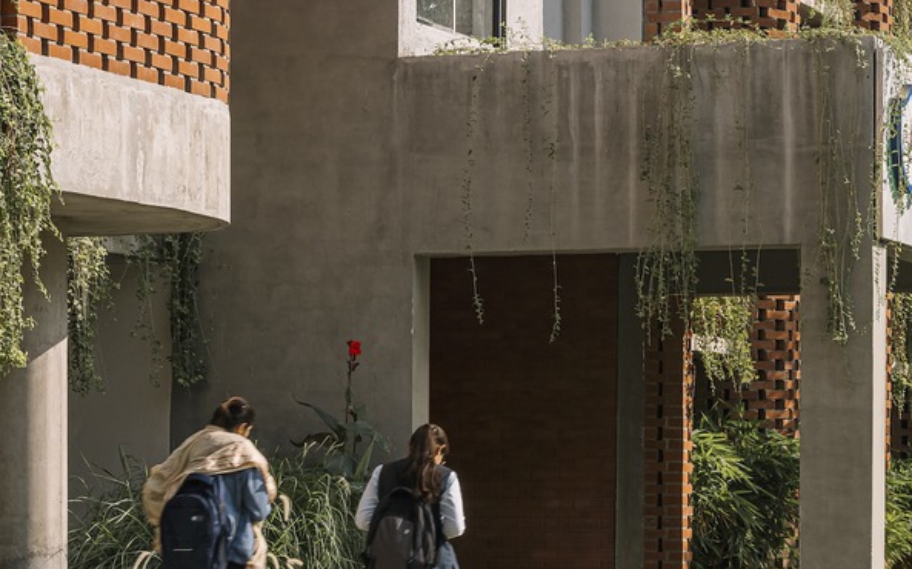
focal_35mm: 129
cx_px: 108
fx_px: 3205
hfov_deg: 16.0
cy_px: 8
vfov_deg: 10.1
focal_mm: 50
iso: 100
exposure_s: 1/40
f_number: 10
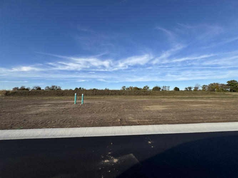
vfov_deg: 85.7
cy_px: 89
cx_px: 119
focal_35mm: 14
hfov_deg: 102.1
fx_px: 96
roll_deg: -1.9
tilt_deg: +5.0
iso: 50
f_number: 2.2
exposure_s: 1/1880
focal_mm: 2.22
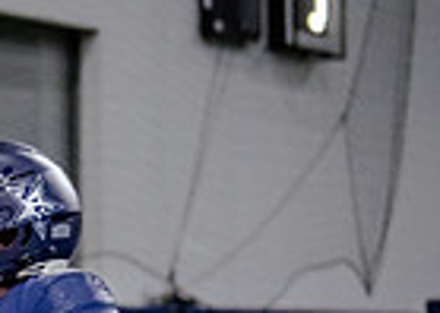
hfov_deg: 6.0
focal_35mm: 330
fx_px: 4120
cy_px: 420
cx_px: -457
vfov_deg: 4.3
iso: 3200
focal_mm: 70
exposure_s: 1/1250
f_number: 2.8
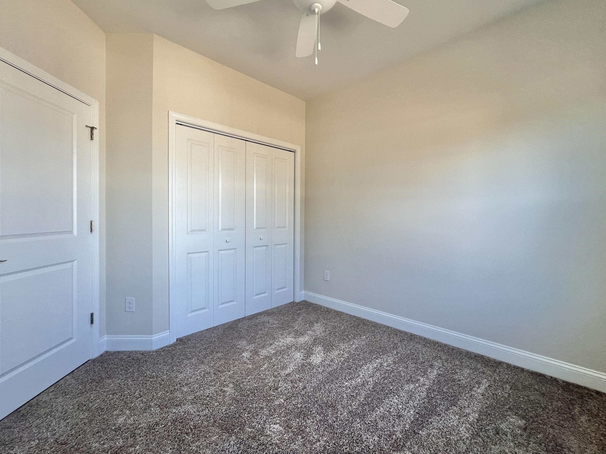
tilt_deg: -1.4
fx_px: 245
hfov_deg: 102.0
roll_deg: -0.1
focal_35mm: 14
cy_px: 218
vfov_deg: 85.6
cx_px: 311
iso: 64
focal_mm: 1.57
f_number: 1.8
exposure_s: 1/99
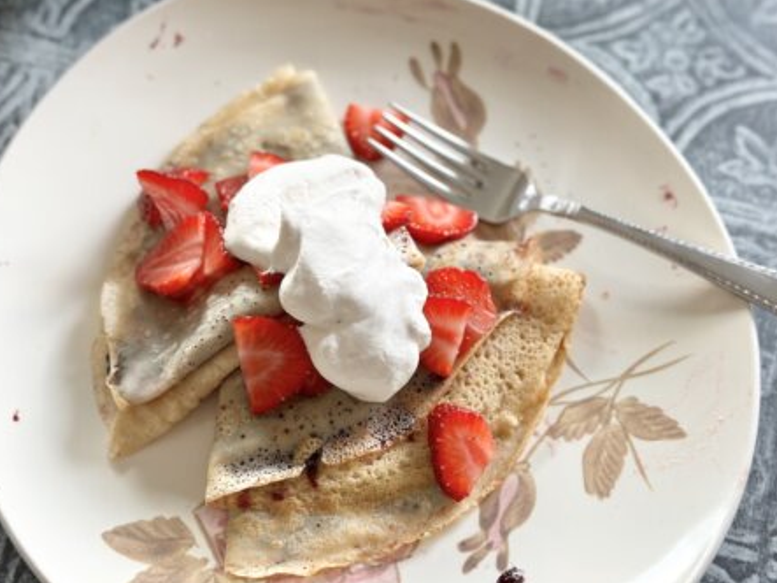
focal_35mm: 52
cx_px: 368
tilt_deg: -63.1
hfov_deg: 36.8
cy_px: 302
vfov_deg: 28.0
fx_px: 1167
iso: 200
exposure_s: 1/60
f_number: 1.78
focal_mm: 6.86
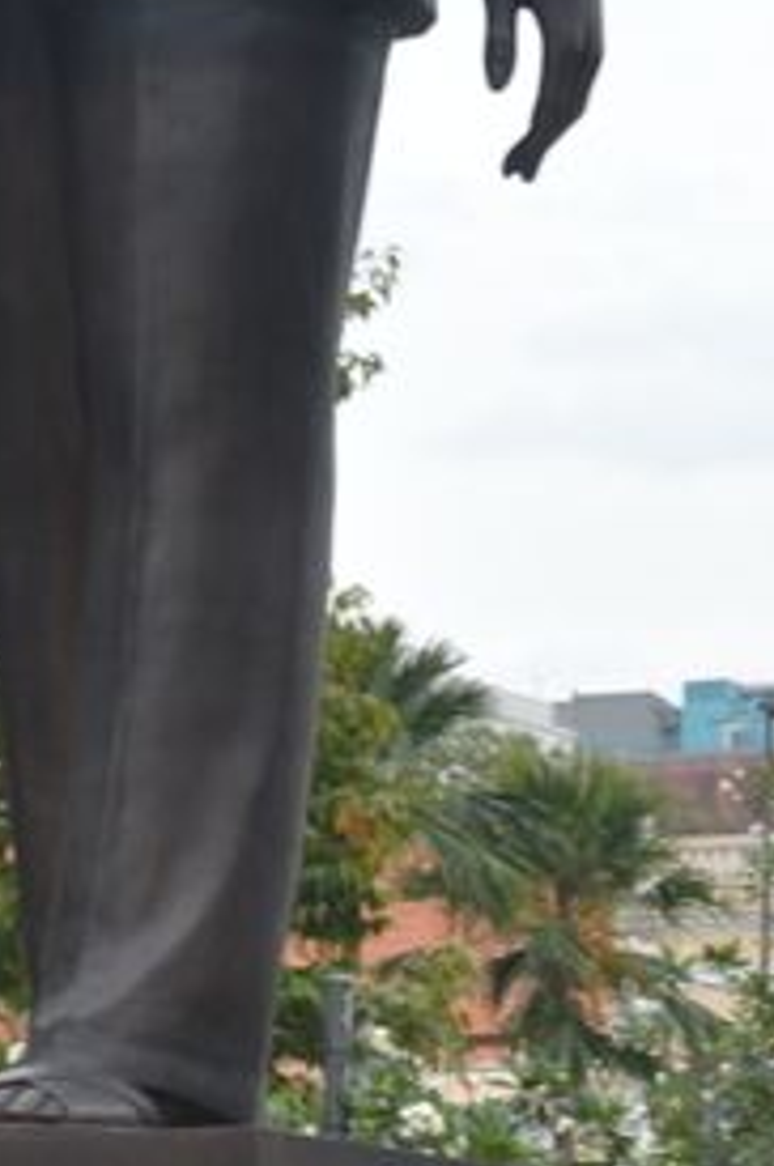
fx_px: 6369
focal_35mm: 197
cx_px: 710
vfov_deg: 10.5
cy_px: 596
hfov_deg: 6.9
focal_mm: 30
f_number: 5.6
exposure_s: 1/125
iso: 110
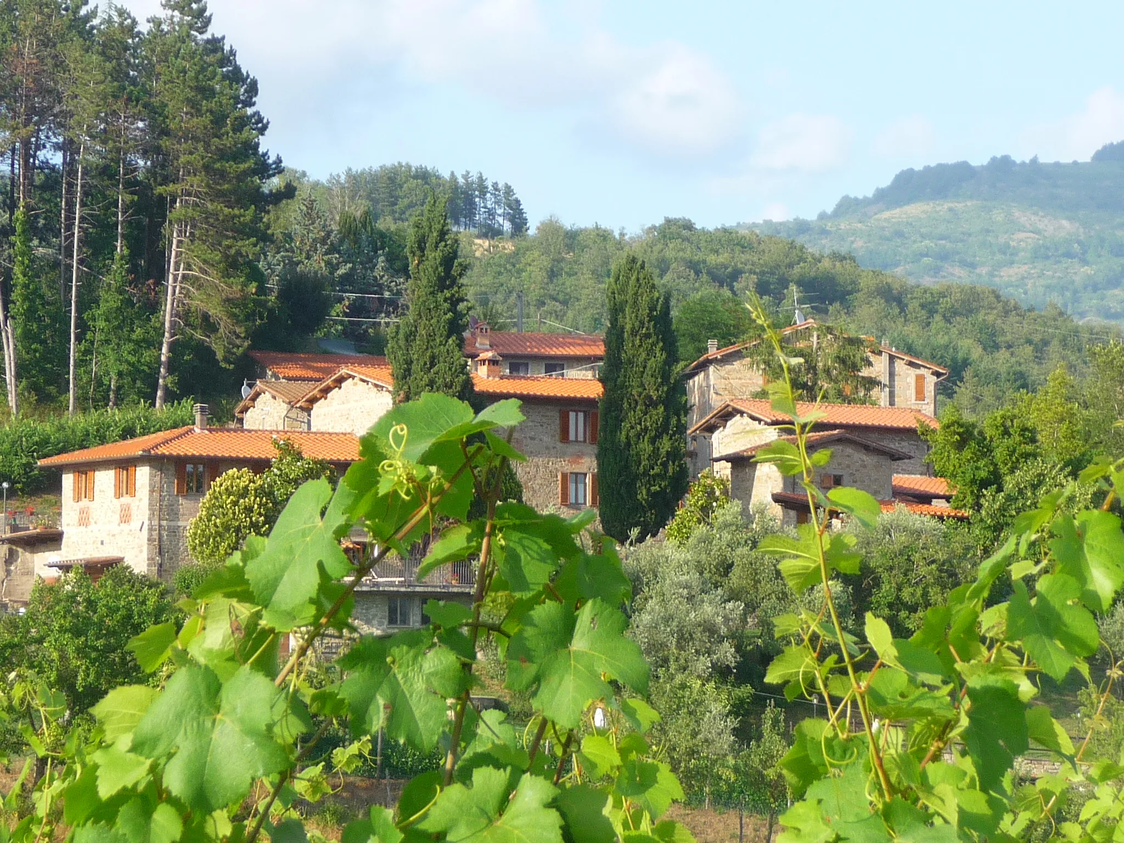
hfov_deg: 13.3
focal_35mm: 149
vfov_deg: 10.0
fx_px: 4838
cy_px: 422
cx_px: 562
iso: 100
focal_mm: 15.2
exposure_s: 1/200
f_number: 4.7
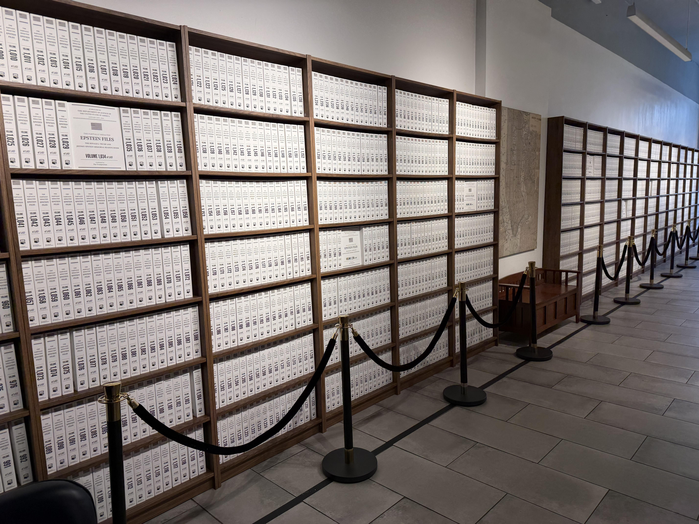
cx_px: 350
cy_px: 262
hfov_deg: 71.6
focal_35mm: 24
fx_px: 485
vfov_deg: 56.8
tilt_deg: -8.7
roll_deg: +1.6
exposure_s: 1/120
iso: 64
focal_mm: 6.76
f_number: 1.78
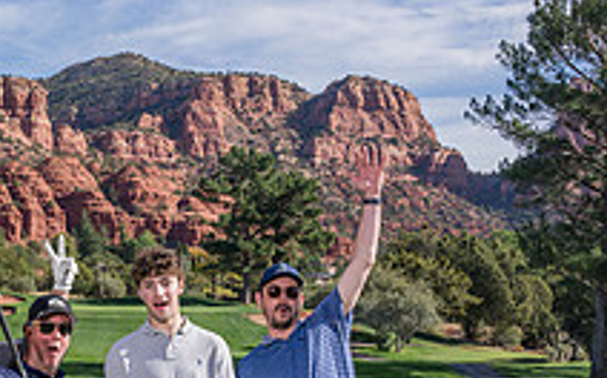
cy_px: 405
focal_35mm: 67
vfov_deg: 18.7
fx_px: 1107
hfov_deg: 29.1
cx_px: 34
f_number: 4.5
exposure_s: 1/1000
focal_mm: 24
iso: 250
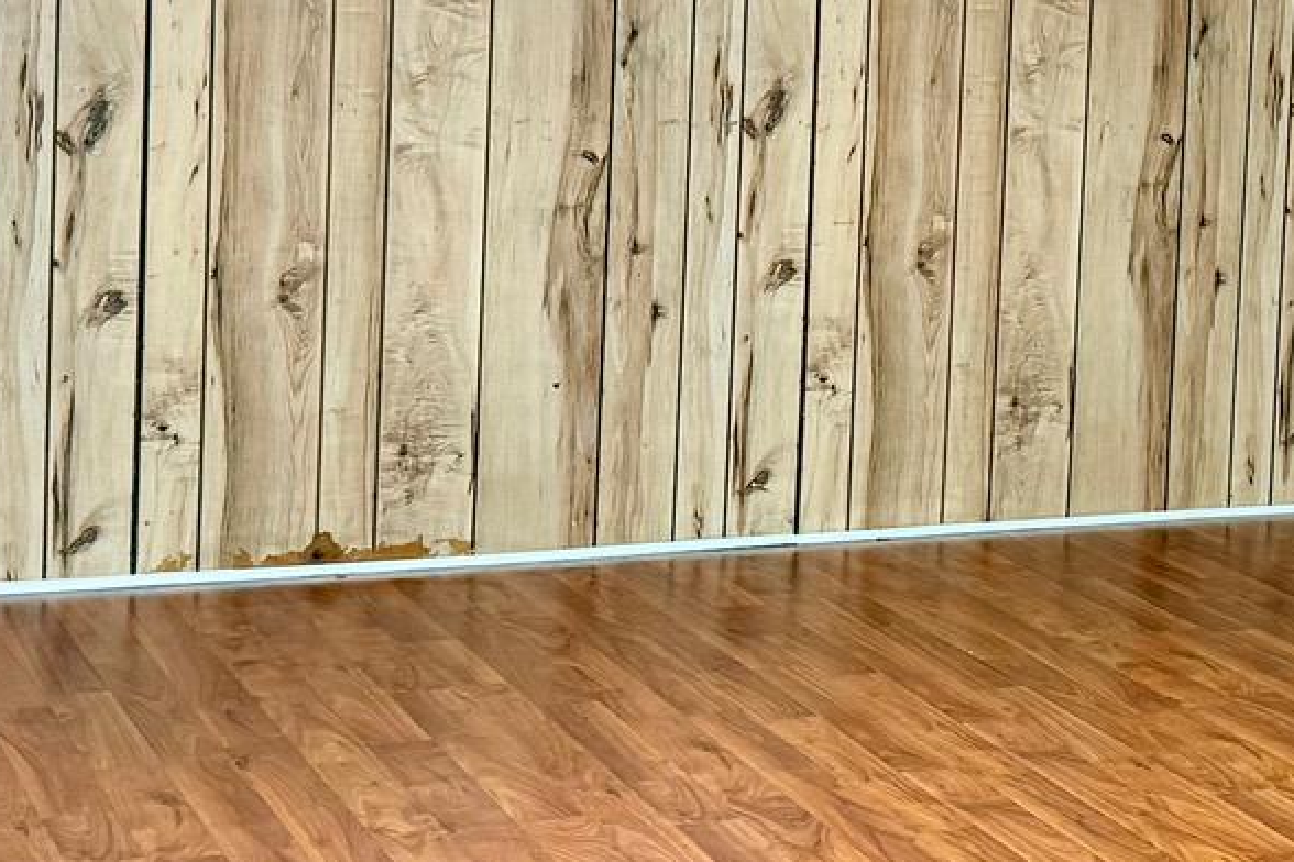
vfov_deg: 15.6
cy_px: 156
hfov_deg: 22.2
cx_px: 1380
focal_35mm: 87
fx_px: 3127
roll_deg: -3.0
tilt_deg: -3.8
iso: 320
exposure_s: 1/60
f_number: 1.78
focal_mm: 6.76
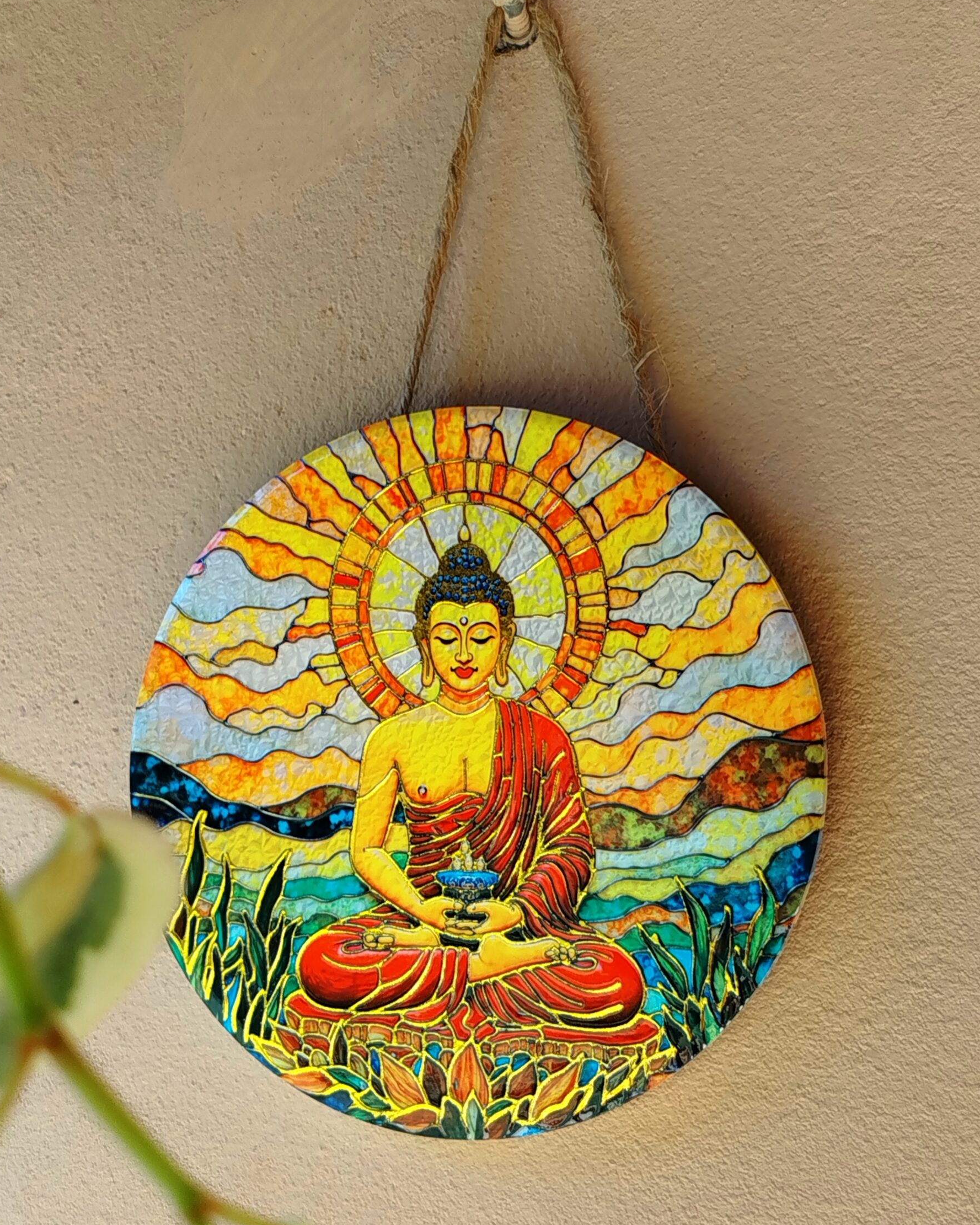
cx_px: 470
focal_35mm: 54
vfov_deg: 34.7
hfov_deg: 28.1
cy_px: 689
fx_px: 1958
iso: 80
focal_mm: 5.31
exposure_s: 1/120
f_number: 1.7
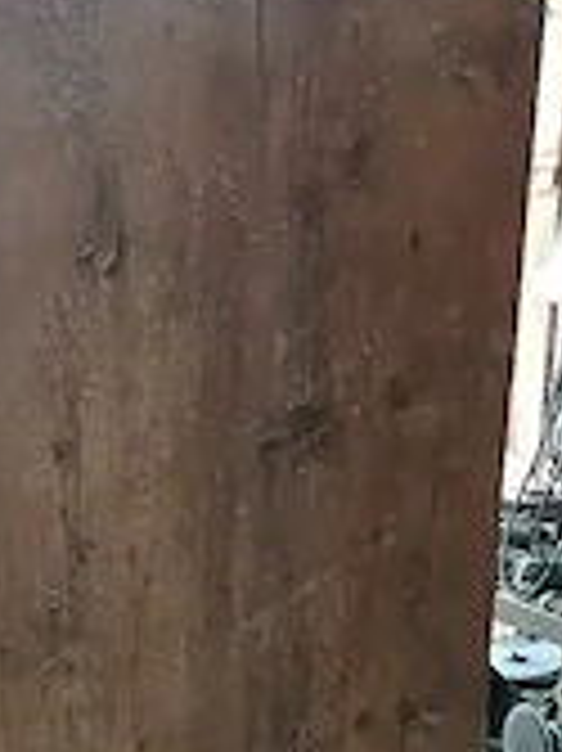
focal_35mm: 60
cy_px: 725
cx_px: -45
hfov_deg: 23.0
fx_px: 1300
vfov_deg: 30.3
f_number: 1.8
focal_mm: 4.65
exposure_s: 1/20
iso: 1250
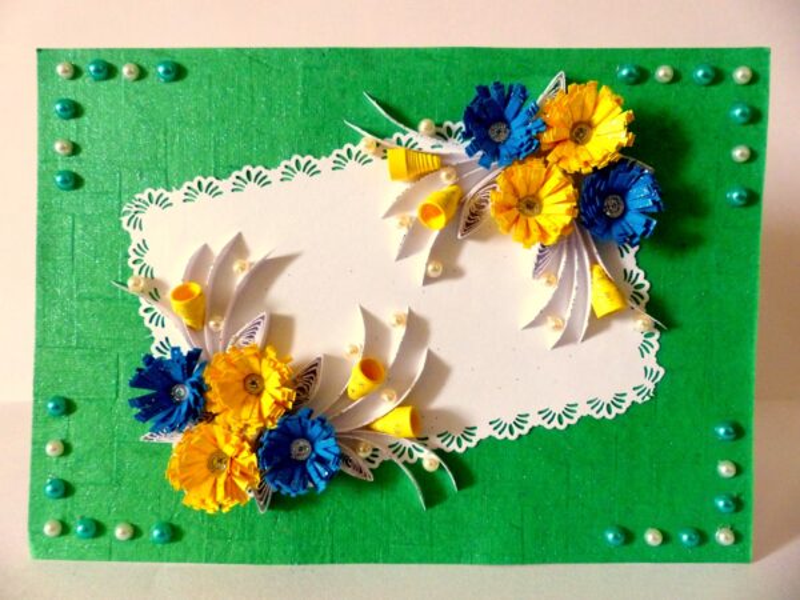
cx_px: 400
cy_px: 300
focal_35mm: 25
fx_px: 578
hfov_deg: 69.4
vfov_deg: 54.9
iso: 400
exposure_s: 1/40
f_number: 2.8
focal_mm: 4.5
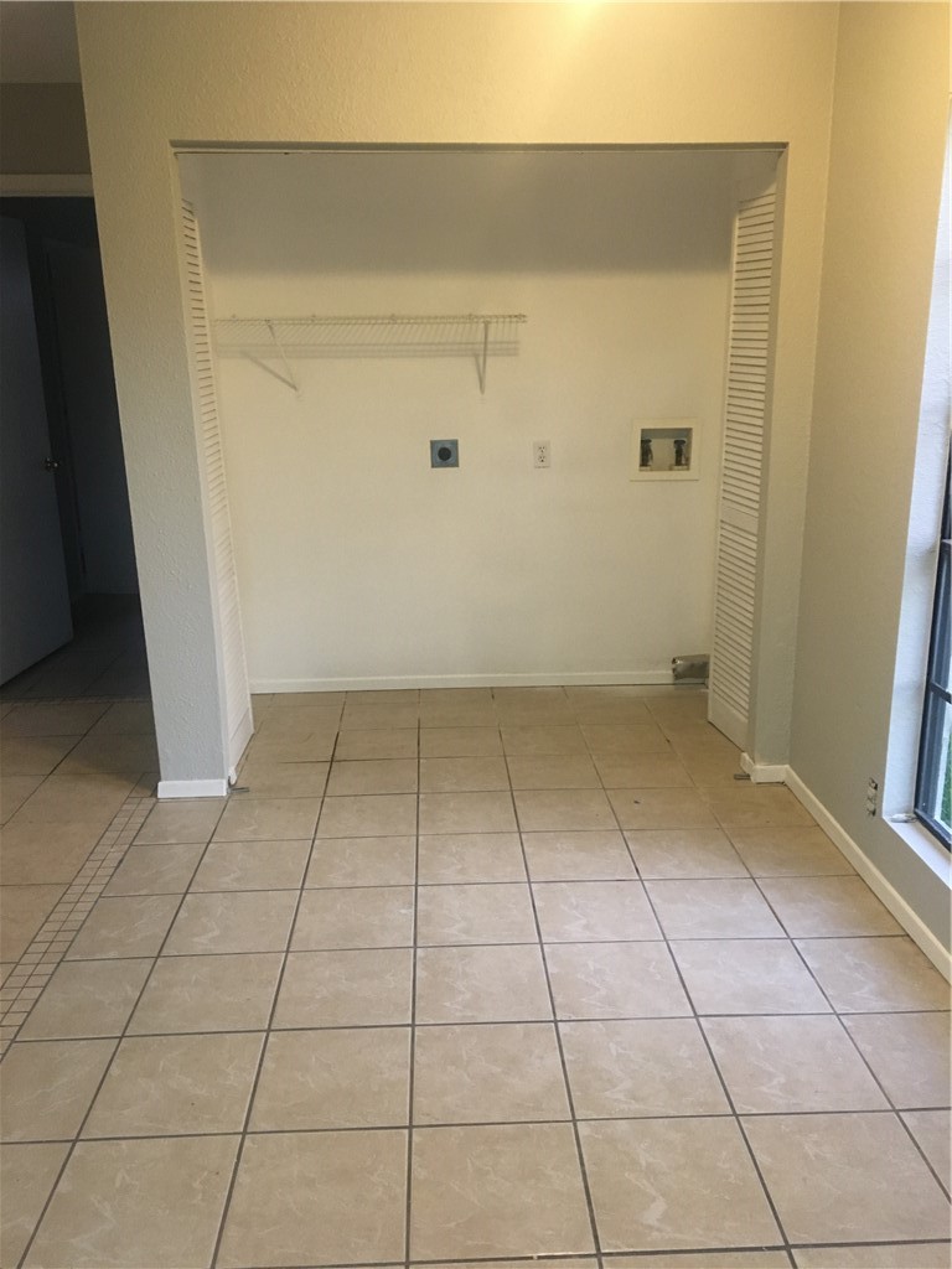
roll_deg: +1.5
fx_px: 1063
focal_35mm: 29
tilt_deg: -15.8
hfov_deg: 48.2
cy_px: 634
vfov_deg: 61.7
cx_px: 476
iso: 160
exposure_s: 1/30
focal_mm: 4.15
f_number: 2.2
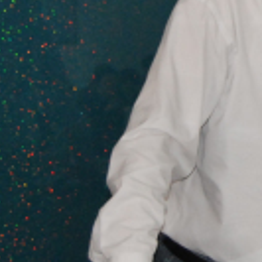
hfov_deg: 8.5
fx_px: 1729
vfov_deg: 8.6
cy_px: -51
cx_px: 362
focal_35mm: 202
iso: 800
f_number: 4.8
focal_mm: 35
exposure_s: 1/60
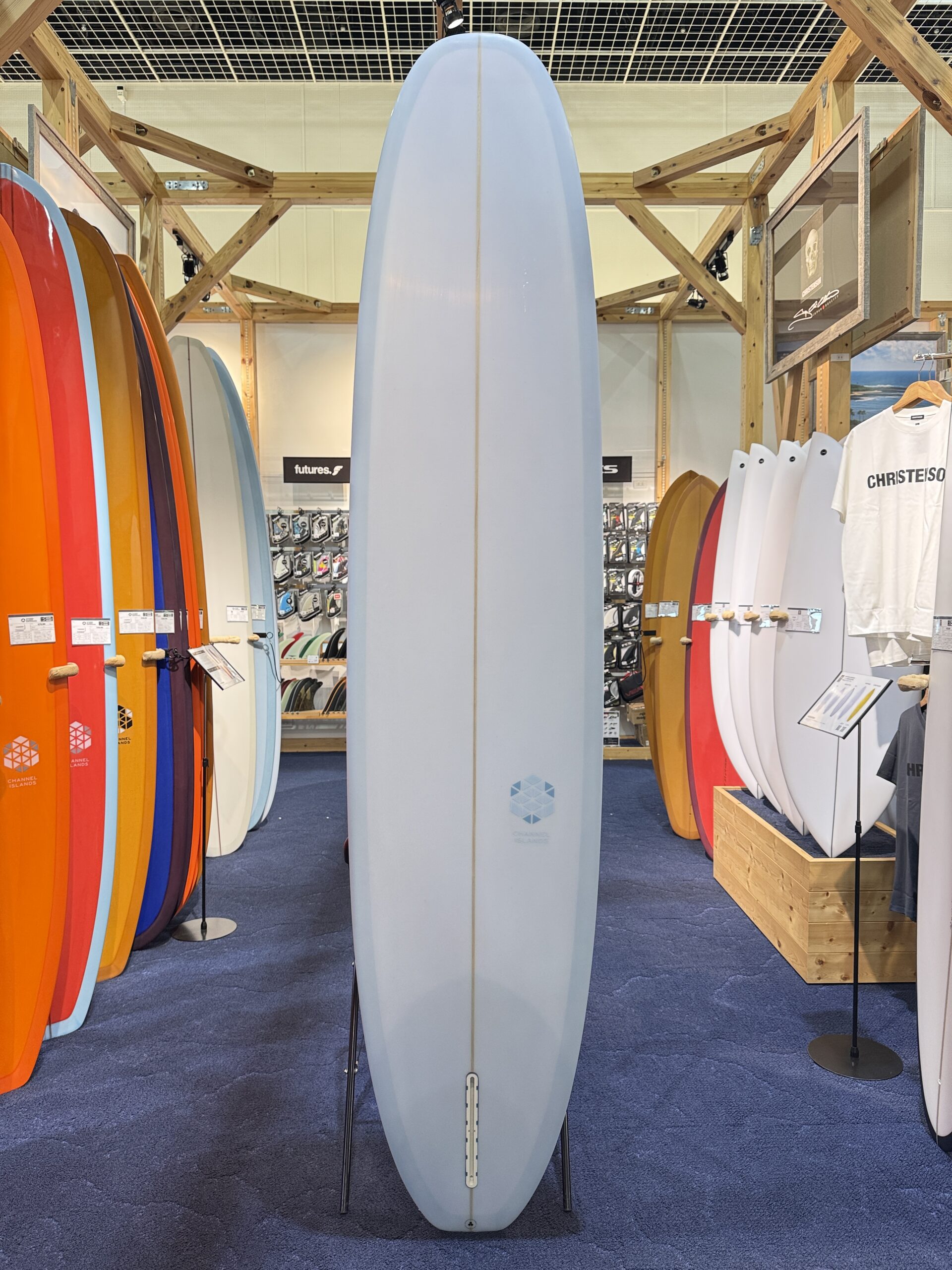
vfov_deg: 71.6
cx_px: 476
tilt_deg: -2.7
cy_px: 635
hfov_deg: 56.8
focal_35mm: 24
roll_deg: -0.5
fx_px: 880
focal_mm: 6.76
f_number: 1.78
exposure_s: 1/120
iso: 200
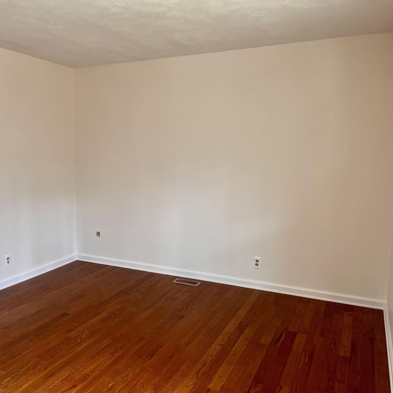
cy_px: 194
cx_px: 153
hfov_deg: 52.1
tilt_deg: -5.7
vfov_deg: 52.5
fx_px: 398
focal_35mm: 31
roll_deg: +0.1
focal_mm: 5.1
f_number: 1.6
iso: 80
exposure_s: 1/60
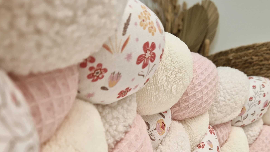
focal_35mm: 37
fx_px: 265
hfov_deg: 53.2
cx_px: 174
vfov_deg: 30.8
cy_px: 131
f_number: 1.8
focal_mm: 5.4
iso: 64
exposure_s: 1/100
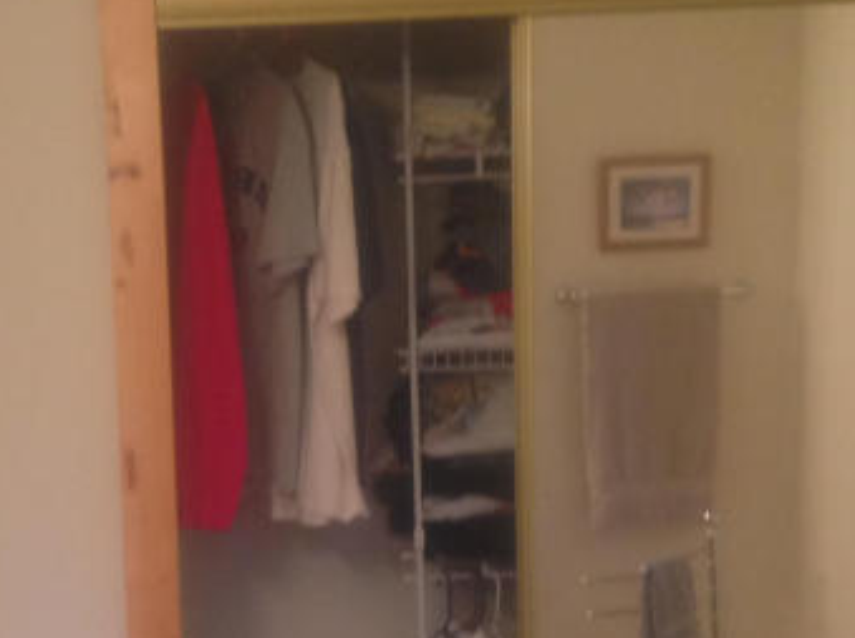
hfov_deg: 23.3
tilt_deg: -8.4
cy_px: 540
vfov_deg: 17.5
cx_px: 195
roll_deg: +0.8
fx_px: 2046
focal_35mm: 83
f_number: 2.4
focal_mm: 4.28
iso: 200
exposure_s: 1/15
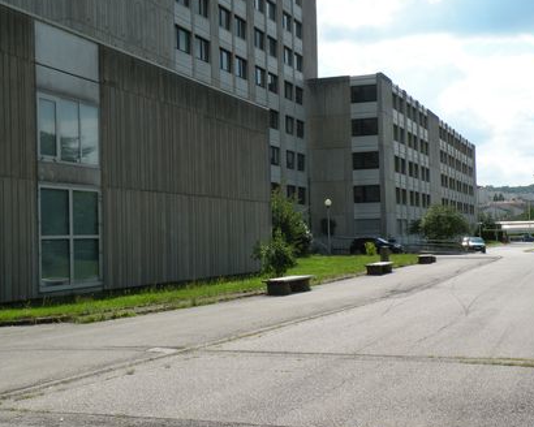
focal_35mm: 51
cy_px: 212
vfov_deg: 29.7
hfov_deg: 36.6
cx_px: 280
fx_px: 806
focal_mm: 7.4
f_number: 6.3
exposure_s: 1/286
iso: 64
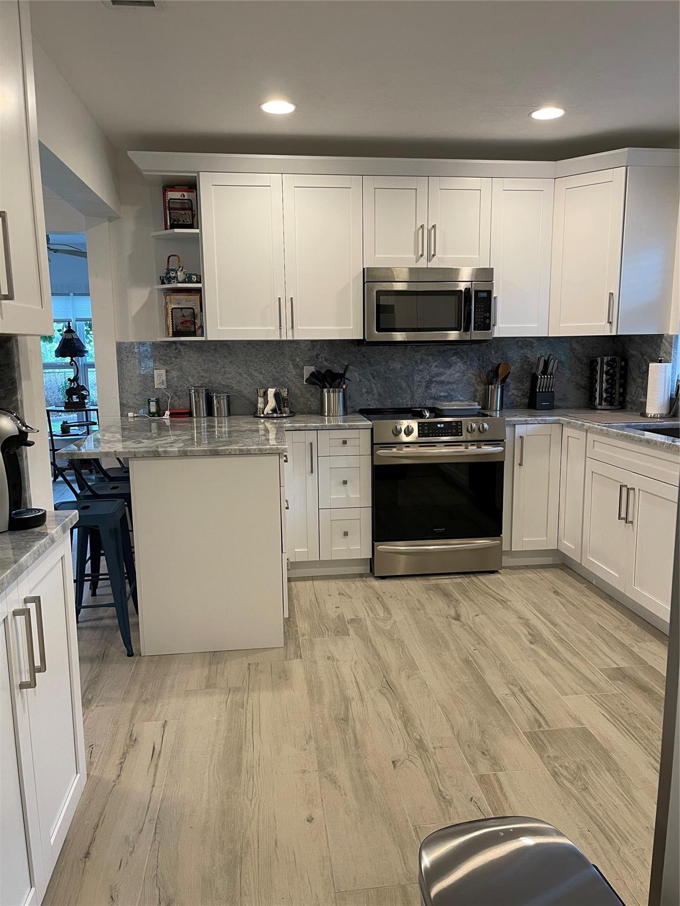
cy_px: 453
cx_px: 340
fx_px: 681
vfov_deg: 67.3
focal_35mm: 26
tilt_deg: -7.6
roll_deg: +0.5
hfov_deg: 53.1
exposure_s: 1/60
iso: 100
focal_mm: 5.1
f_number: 1.6
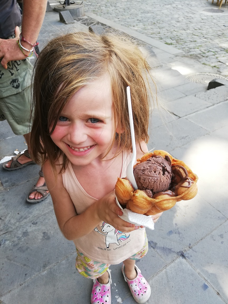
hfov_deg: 53.1
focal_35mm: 26
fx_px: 228
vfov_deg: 67.3
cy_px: 152
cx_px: 114
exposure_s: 1/100
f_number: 2.2
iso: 80
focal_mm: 3.81
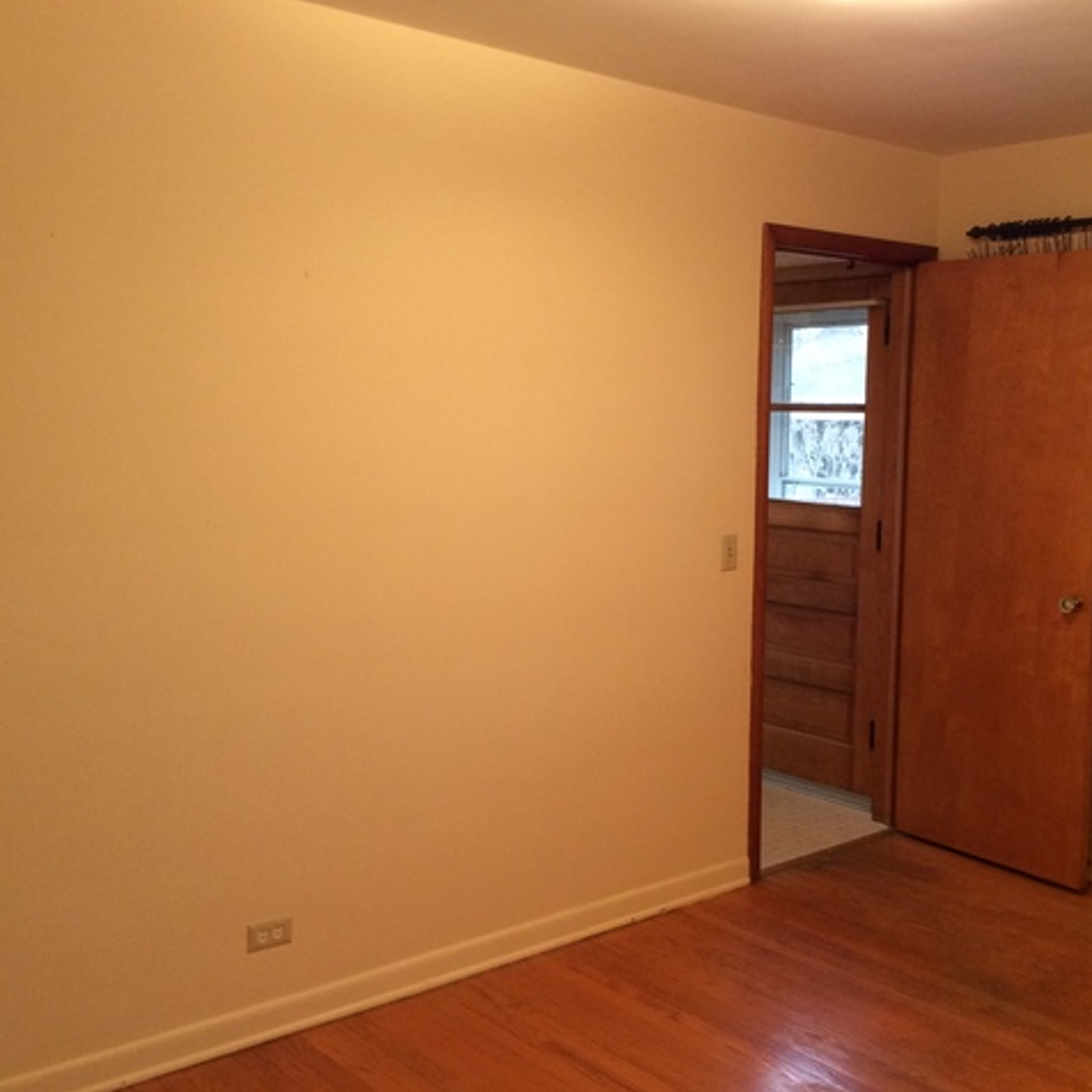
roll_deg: -0.6
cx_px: 668
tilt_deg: -6.5
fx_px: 1356
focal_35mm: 38
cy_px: 546
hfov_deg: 43.6
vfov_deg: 43.9
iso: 100
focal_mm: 3.3
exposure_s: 1/24
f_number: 2.4
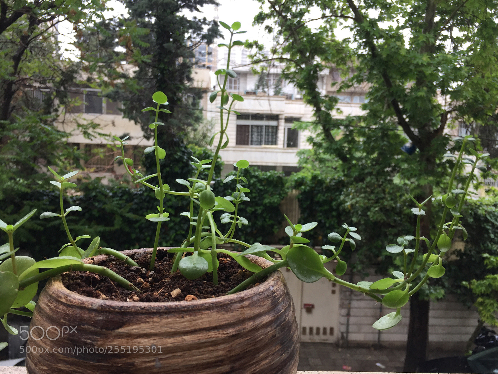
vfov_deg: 48.2
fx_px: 417
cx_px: 249
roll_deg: -2.9
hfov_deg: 61.7
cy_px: 187
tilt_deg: -5.0
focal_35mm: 29
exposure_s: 1/100
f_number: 2.2
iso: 40
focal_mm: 4.15
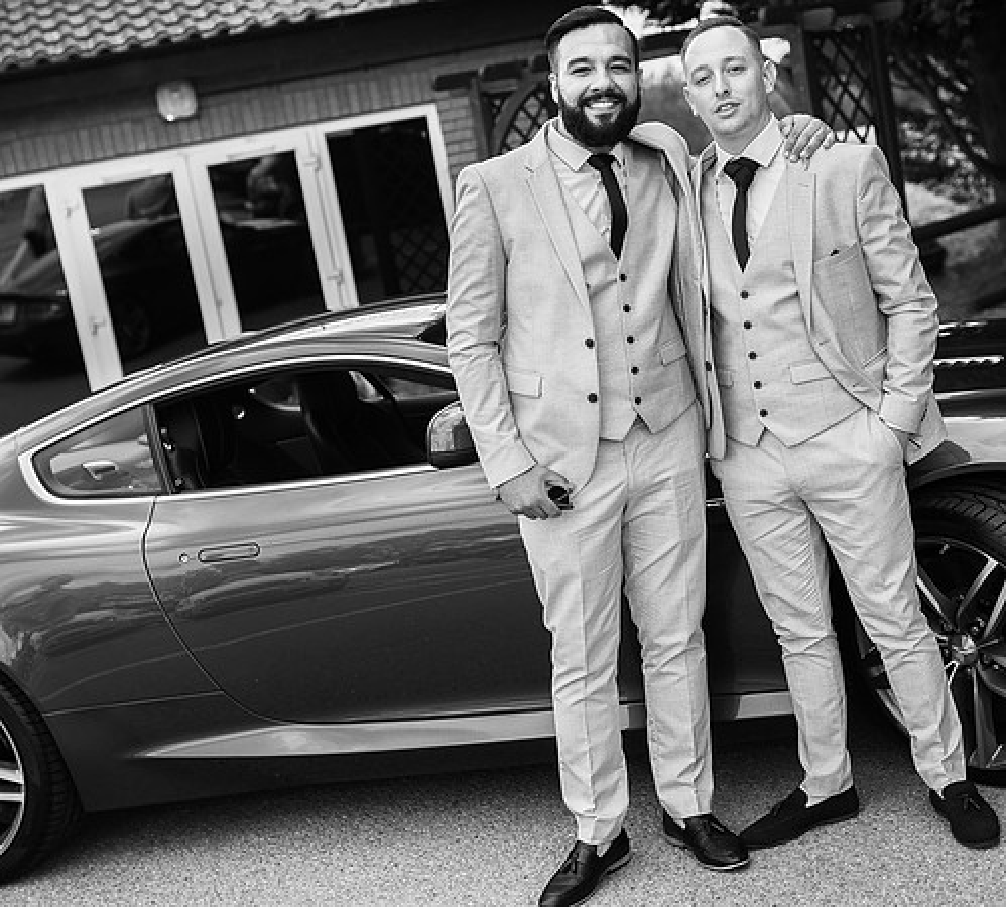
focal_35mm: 56
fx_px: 1742
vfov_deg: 29.2
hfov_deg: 32.2
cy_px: 476
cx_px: 566
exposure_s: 1/800
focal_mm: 35
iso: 100
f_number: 2.5
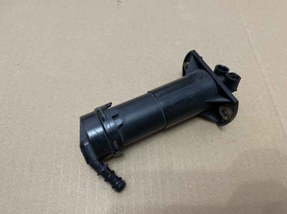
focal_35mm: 26
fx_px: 215
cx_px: 144
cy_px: 107
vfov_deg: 53.0
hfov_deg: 67.3
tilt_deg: -60.5
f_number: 1.6
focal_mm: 4.2
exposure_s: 1/50
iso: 250
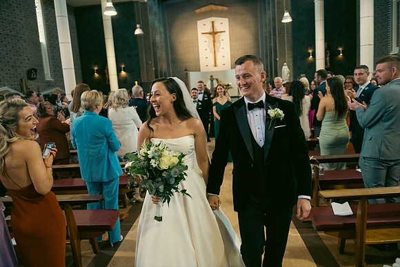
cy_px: 134
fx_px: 267
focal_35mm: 24
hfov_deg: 73.7
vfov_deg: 53.2
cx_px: 200
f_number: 3.5
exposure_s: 1/160
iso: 1000
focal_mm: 24
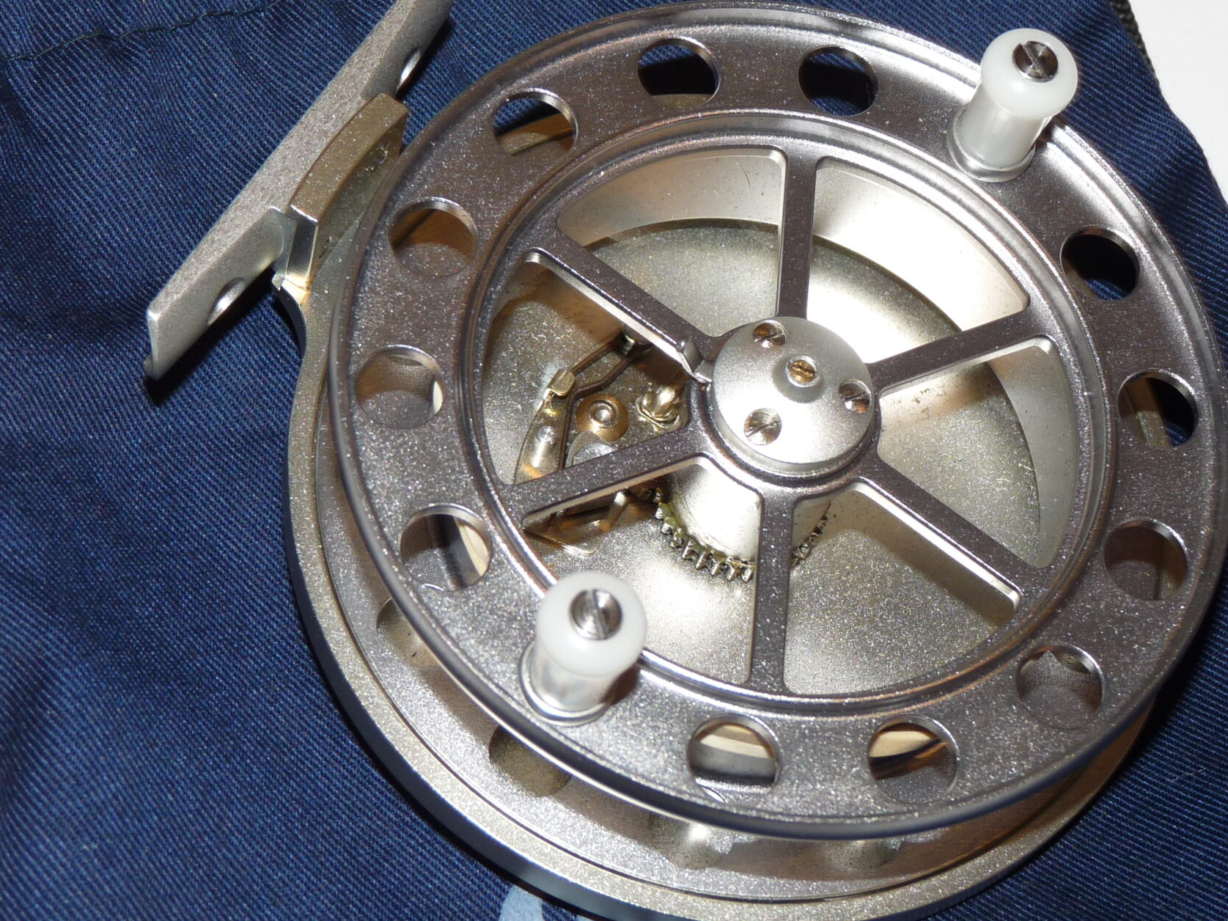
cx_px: 717
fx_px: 2873
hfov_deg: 24.1
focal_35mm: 81
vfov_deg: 18.2
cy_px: 402
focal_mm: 9.5
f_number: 3.2
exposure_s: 1/30
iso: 100
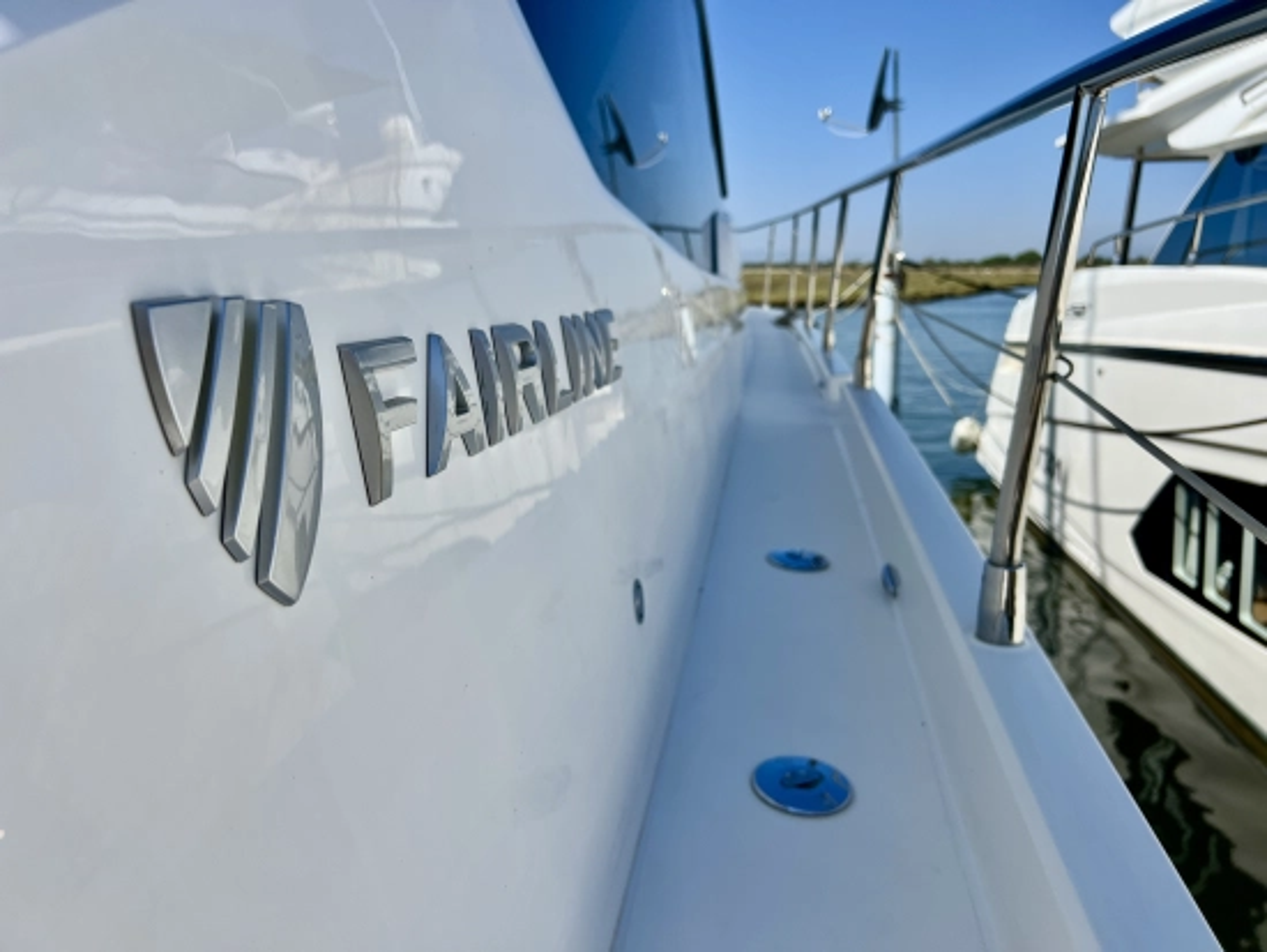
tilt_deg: -12.4
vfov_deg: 53.1
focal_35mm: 26
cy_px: 476
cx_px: 634
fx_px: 952
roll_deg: +0.5
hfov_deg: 67.3
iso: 50
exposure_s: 1/6579
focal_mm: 5.7
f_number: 1.5
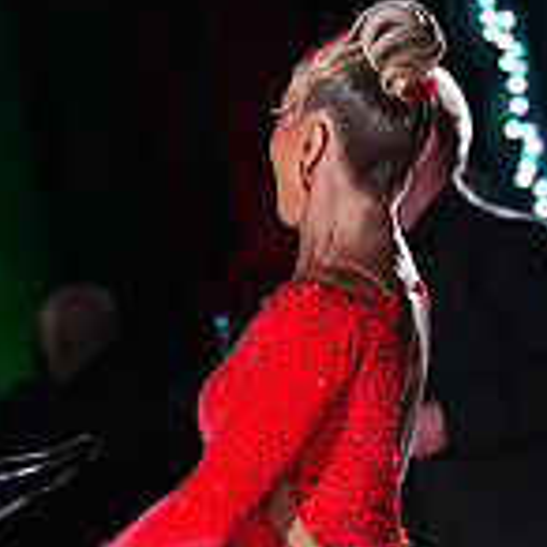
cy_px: 678
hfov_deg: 3.7
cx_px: 234
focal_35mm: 474
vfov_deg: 3.7
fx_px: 8474
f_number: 4.5
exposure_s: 1/400
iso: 6400
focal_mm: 140
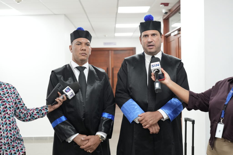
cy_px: 78
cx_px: 116
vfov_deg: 26.0
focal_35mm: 52
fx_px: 337
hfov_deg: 38.2
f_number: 2.8
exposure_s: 1/250
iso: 1600
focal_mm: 35
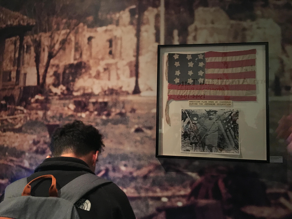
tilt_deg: +5.7
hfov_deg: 61.7
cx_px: 146
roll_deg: -1.4
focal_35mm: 29
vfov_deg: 48.2
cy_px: 110
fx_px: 245
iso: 500
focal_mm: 4.15
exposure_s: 1/15
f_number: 2.2
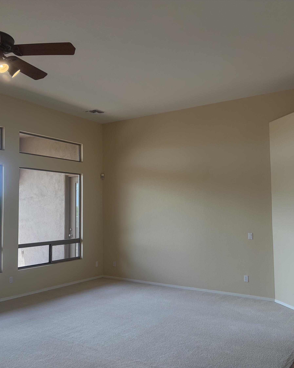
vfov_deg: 52.8
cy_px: 184
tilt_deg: +5.8
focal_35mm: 34
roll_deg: +1.0
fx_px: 370
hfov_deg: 42.9
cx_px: 104
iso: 64
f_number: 1.6
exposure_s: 1/607
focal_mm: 5.96
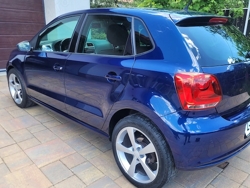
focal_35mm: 30
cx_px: 139
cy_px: 100
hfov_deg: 59.8
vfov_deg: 46.8
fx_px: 217
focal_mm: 5.4
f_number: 1.8
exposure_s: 1/216
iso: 40
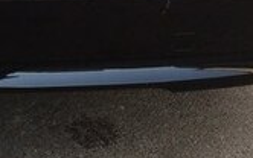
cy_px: -131
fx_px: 842
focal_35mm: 122
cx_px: 3
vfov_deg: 10.1
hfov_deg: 16.7
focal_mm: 4.15
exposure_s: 1/391
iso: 32
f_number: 2.2
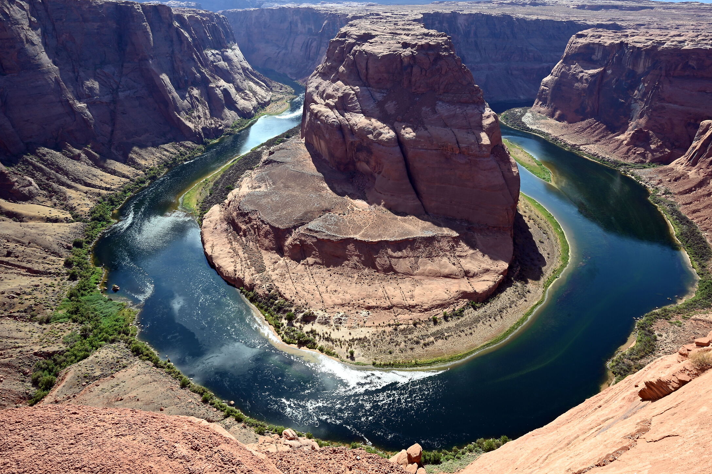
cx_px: 382
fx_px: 446
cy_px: 245
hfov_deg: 77.1
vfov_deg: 56.0
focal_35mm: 23
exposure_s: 1/40
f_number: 16
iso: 100
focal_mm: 20.5
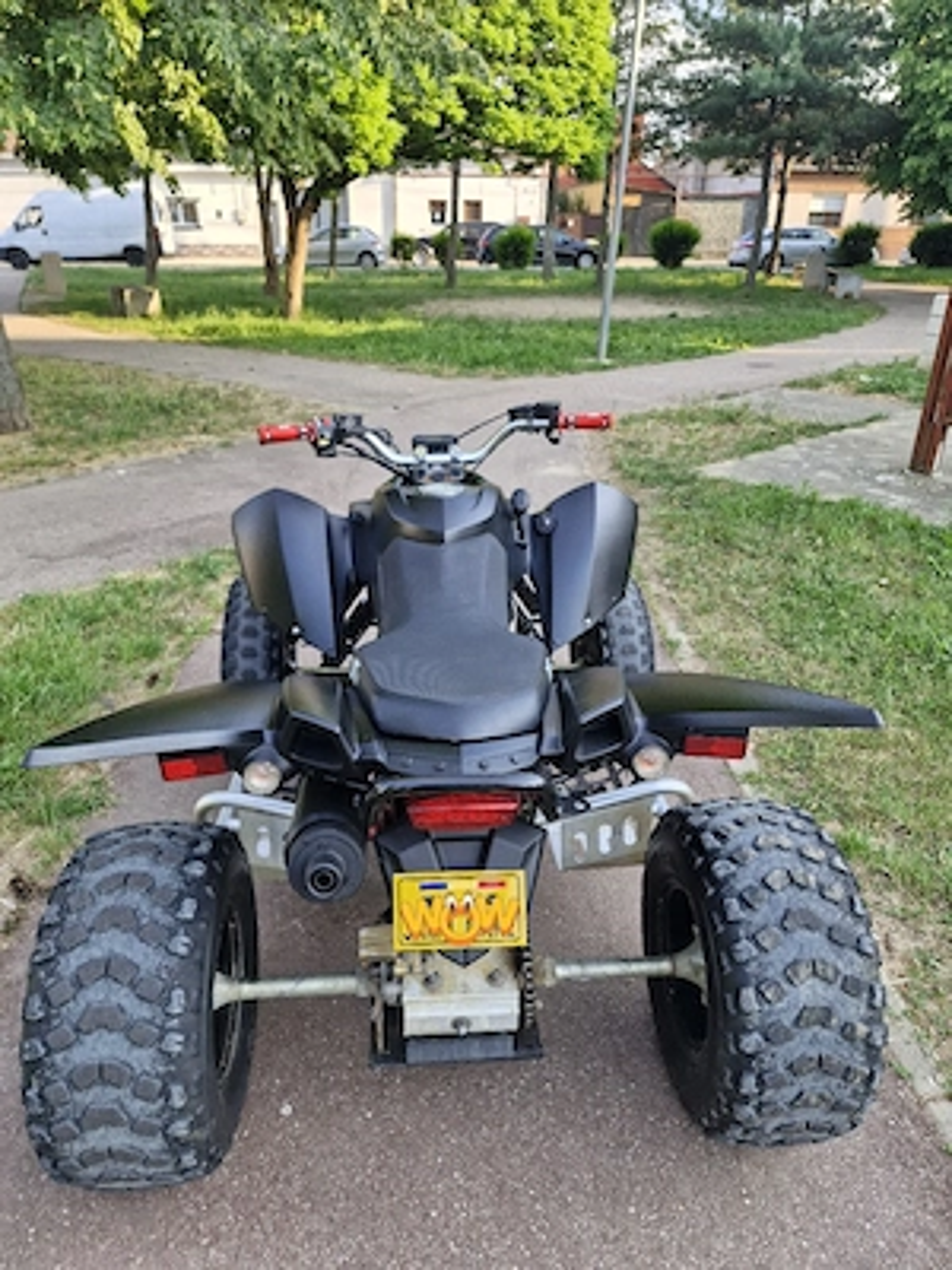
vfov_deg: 73.9
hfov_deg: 58.9
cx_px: 476
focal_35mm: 23
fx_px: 843
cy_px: 635
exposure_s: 1/182
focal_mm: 5.54
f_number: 1.8
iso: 50
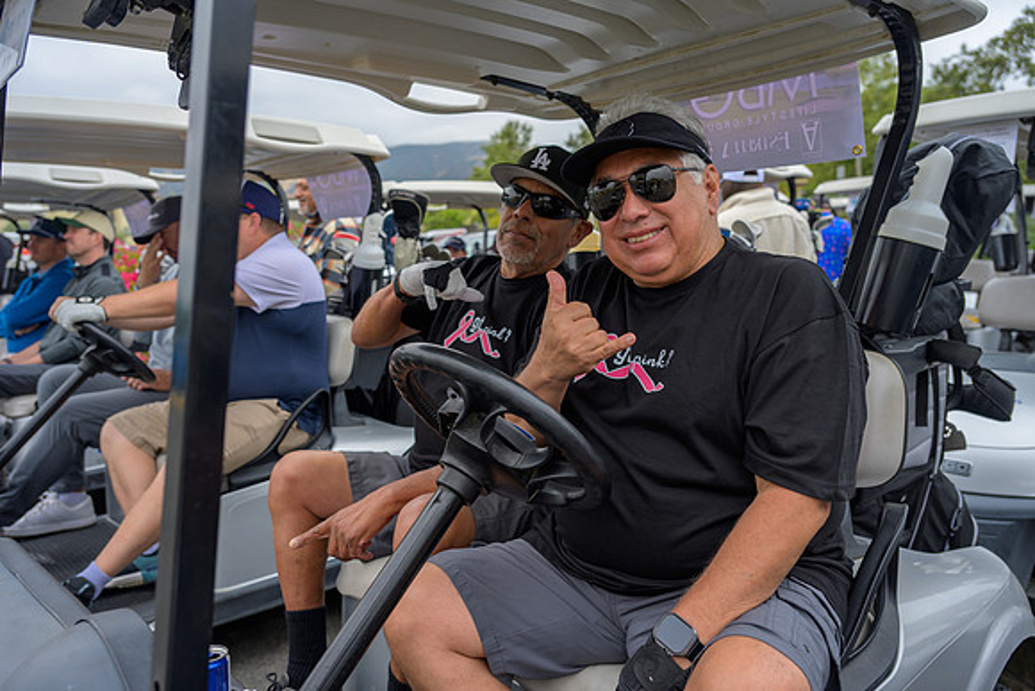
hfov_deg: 61.9
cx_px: 518
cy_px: 346
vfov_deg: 43.6
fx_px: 863
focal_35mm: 30
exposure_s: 1/200
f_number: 4
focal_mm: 30
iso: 100
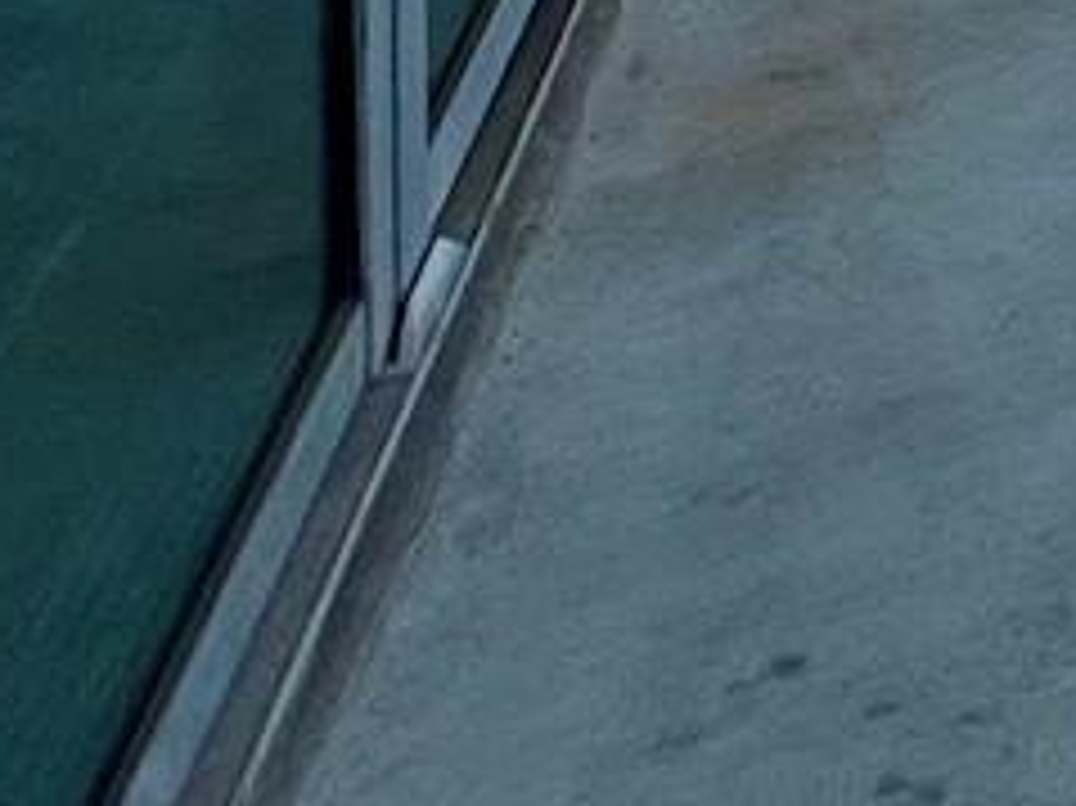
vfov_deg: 11.2
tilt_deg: -1.6
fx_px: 2703
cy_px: -1571
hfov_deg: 14.1
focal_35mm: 87
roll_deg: -0.9
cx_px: 2679
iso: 32
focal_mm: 1.57
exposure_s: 1/1727
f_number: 1.8
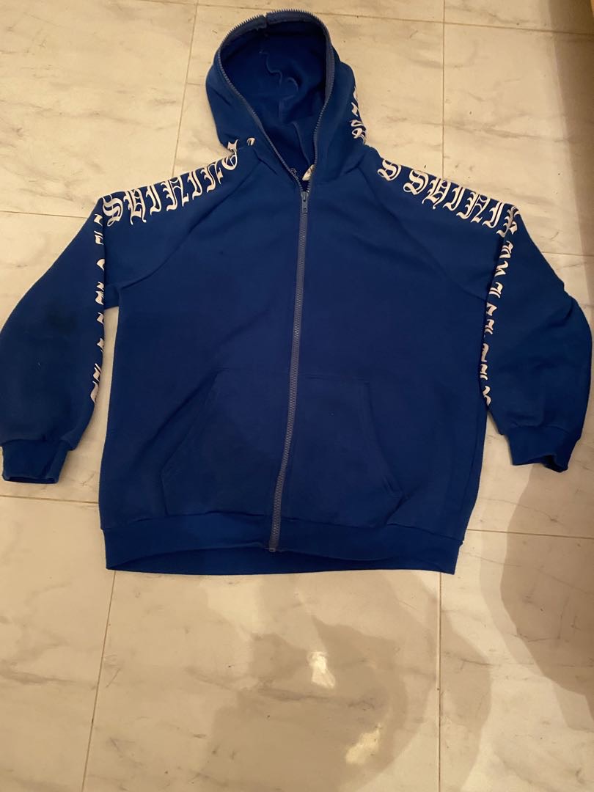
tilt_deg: -73.6
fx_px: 595
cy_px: 396
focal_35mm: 26
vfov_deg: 67.3
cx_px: 297
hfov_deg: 53.1
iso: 640
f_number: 1.8
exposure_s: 1/25
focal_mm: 4.25
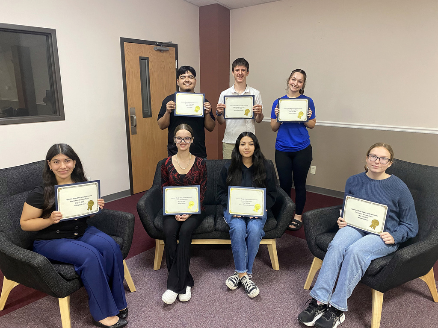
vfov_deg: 53.1
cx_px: 219
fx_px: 329
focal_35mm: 26
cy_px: 164
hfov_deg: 67.3
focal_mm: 4.25
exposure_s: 1/60
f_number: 1.8
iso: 250
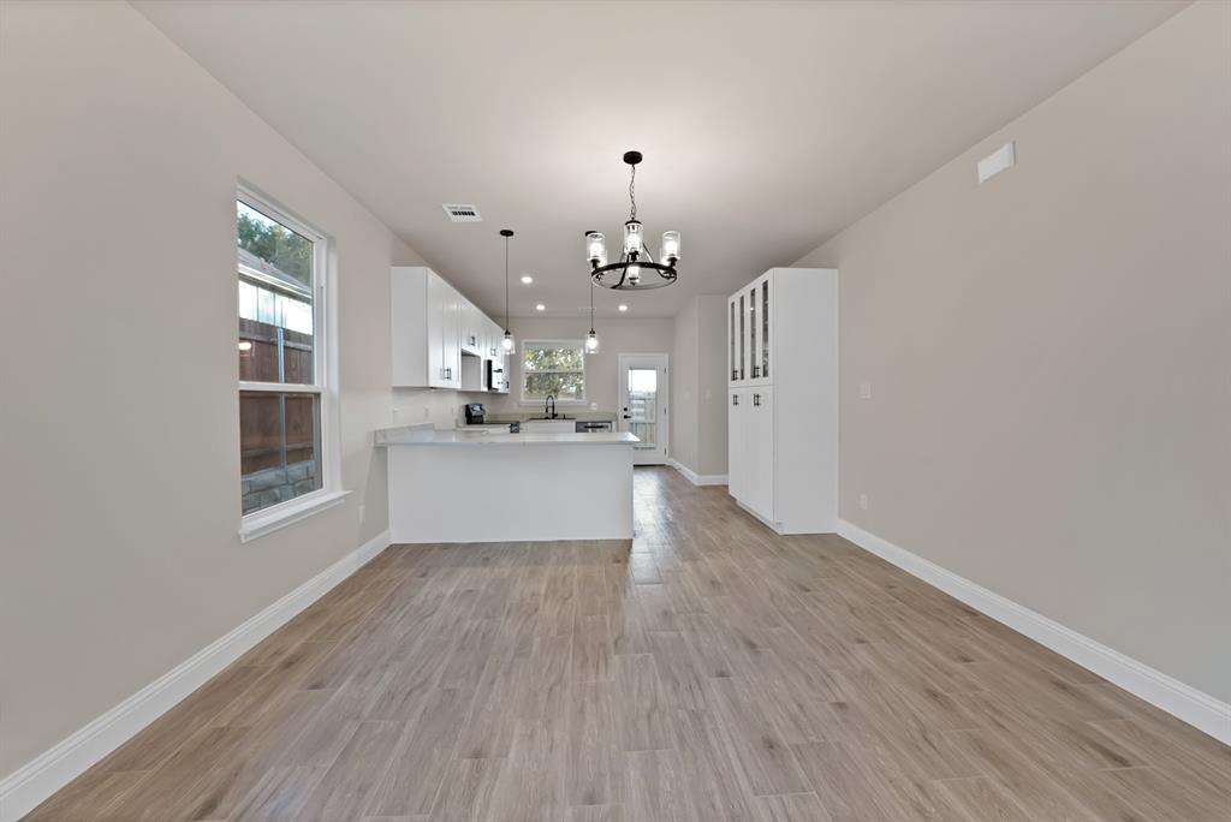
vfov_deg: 90.1
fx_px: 411
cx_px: 616
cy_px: 411
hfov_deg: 112.6
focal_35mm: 12
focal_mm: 12
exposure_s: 1/6
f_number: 9
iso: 640
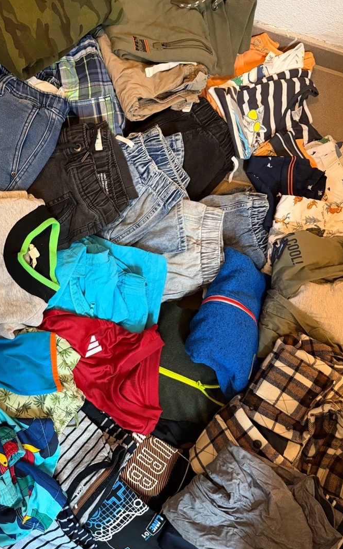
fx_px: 478
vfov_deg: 59.6
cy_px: 294
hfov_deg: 38.8
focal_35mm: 32
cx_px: 105
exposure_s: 1/33
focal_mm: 6.76
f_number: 1.78
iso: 640
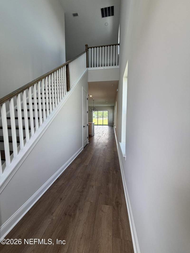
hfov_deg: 85.7
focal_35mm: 14
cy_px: 126
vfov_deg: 102.1
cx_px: 95
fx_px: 102
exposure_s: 1/120
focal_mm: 2.22
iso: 50
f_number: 2.2
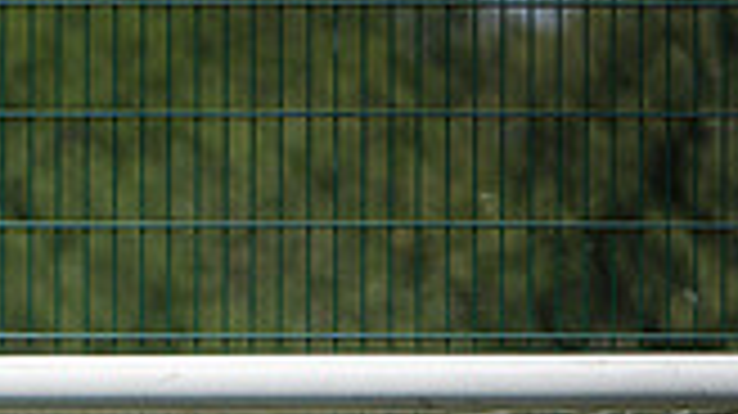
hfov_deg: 2.0
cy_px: 1003
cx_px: -394
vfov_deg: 1.1
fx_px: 20905
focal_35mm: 1069
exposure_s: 1/2000
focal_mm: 240
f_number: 4
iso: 200
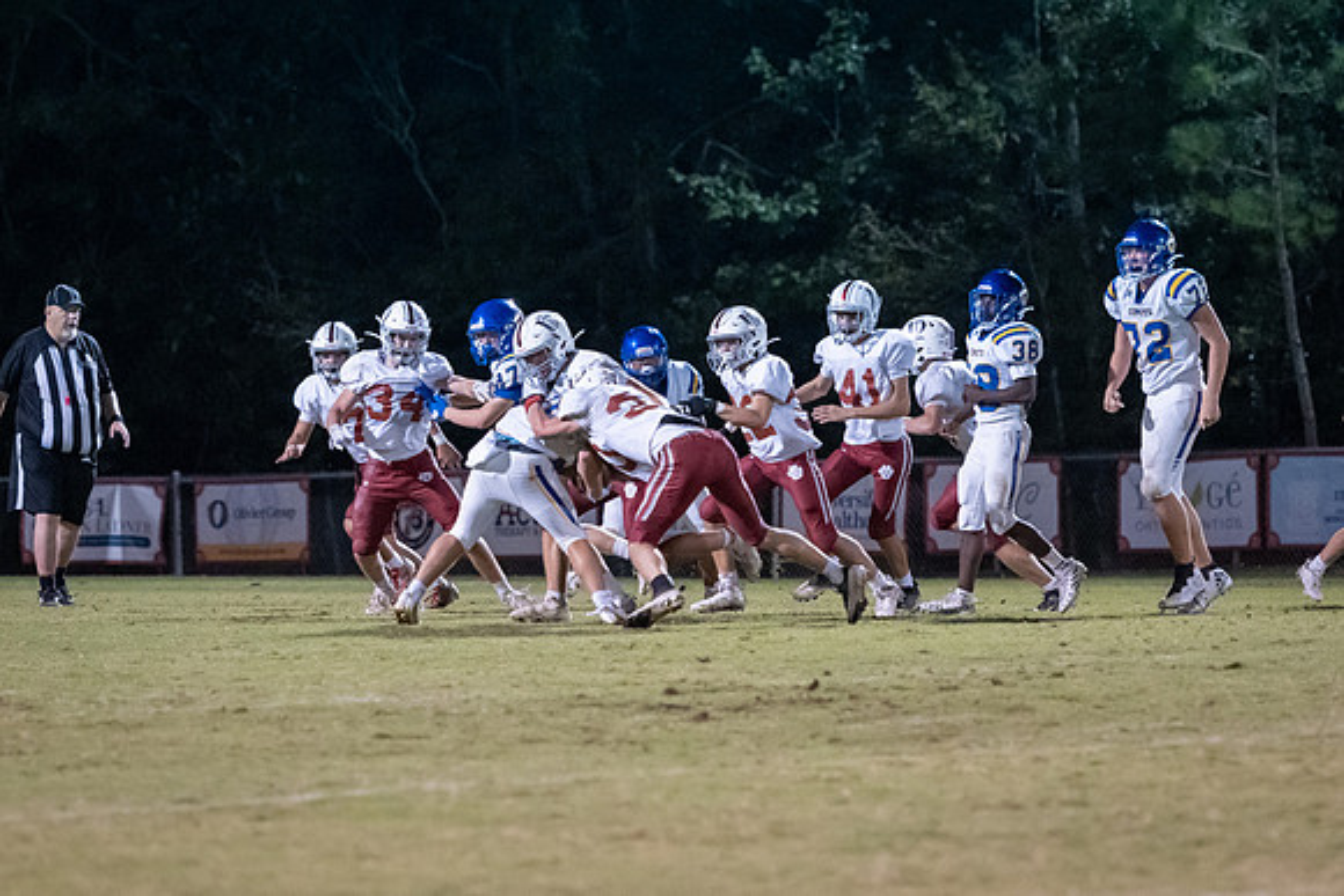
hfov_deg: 9.8
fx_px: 7850
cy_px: 446
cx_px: 494
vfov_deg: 6.5
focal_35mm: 210
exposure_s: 1/640
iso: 5600
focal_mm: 122
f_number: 2.8
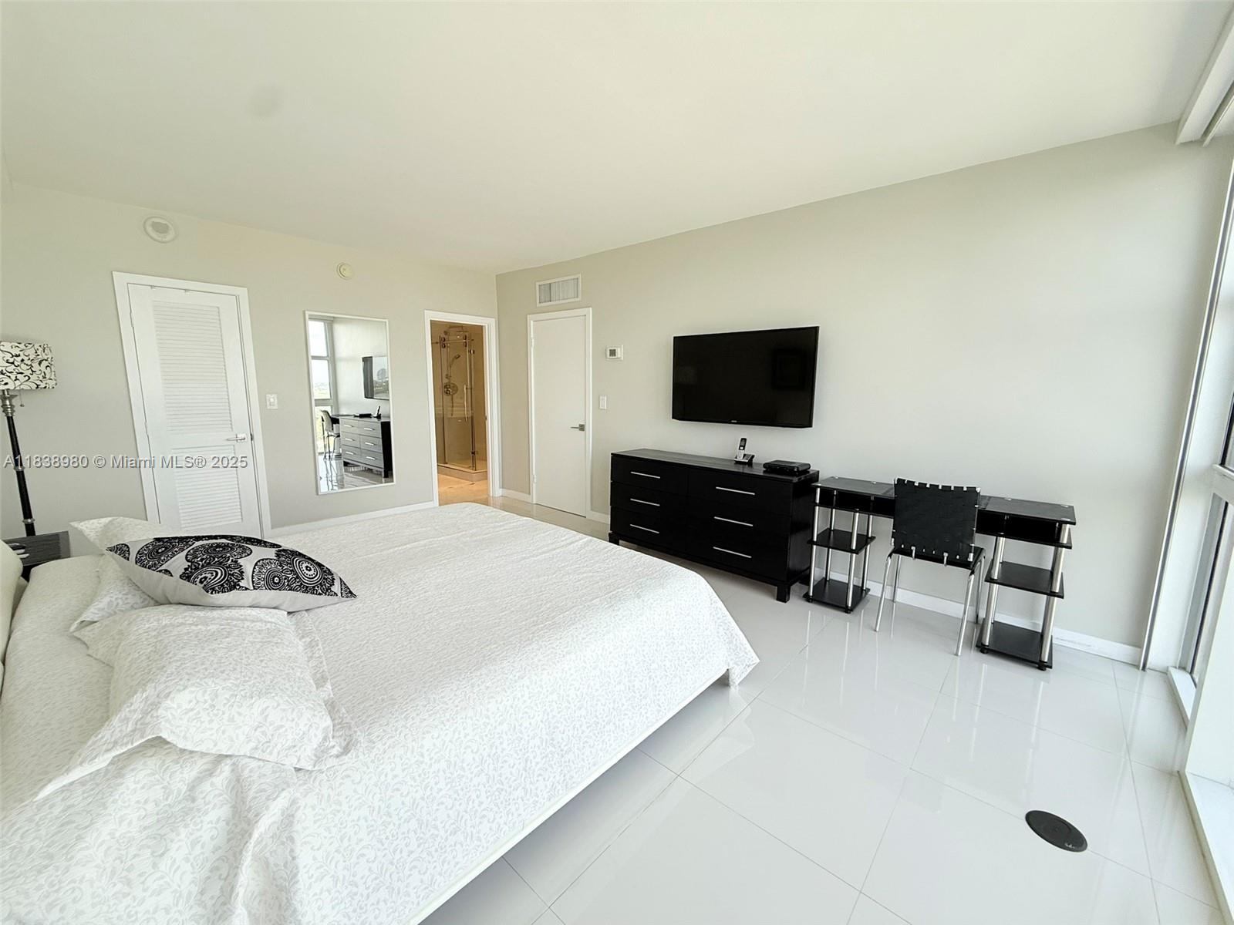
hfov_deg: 102.1
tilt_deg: -8.4
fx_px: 499
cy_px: 462
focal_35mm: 14
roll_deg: -0.7
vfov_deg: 85.7
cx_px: 617
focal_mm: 2.22
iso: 50
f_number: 2.2
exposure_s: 1/120
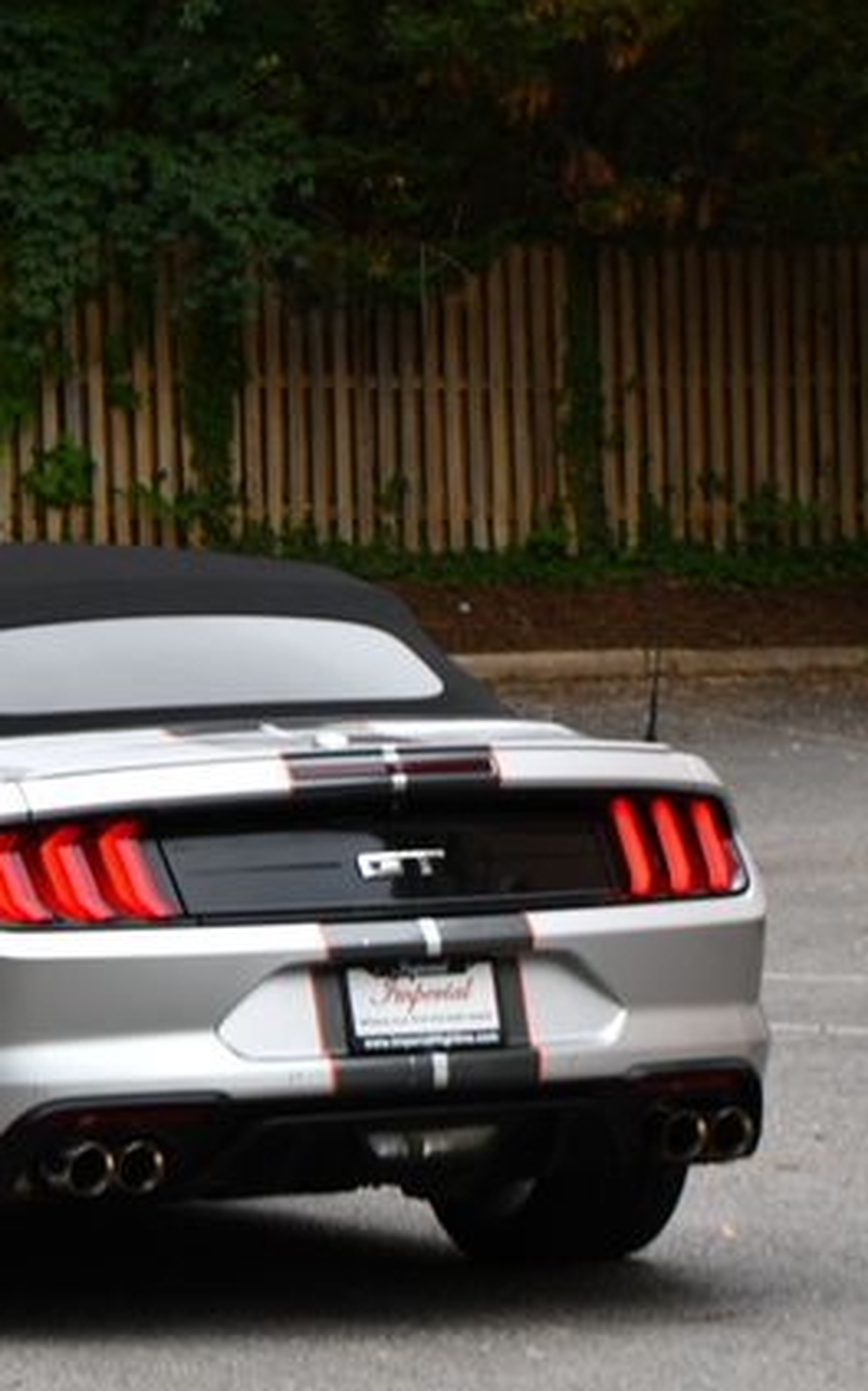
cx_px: -53
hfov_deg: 7.1
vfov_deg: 11.3
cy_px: 694
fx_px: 7009
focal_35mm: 185
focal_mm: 80
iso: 200
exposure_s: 1/250
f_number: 6.3
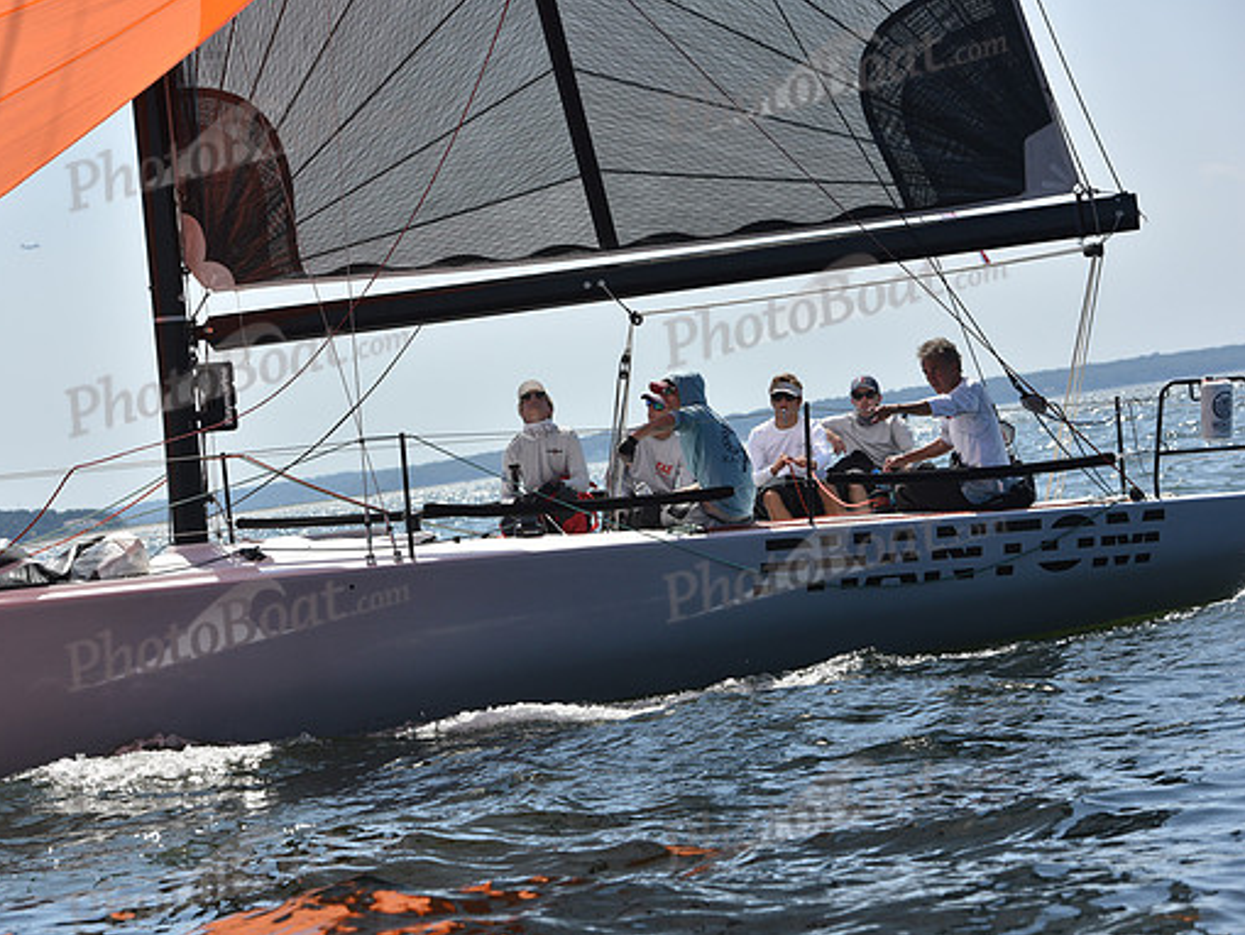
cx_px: 538
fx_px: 4569
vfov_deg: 11.7
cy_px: 466
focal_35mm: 127
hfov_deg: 15.5
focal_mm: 116
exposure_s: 1/1250
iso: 250
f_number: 8
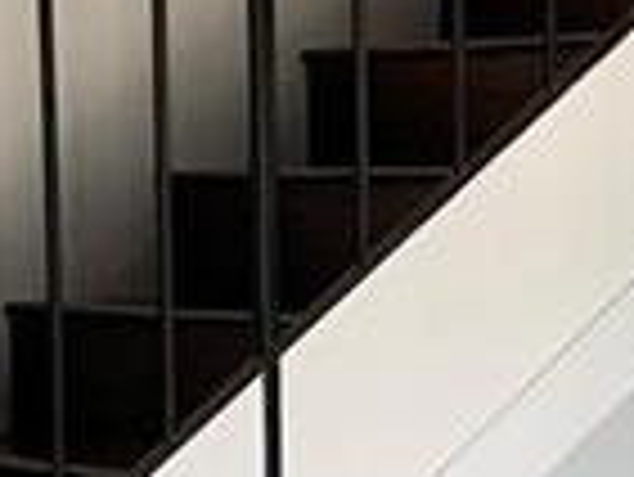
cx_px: 737
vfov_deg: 7.8
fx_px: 3465
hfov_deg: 10.3
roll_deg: +0.4
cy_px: 590
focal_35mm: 189
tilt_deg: -7.2
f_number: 1.8
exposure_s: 1/60
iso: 160
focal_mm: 4.25
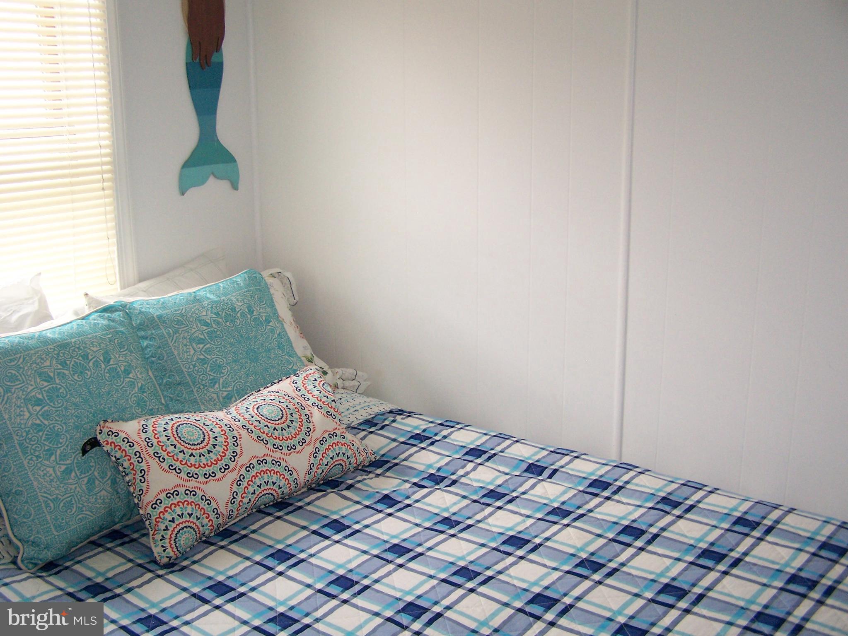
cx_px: 424
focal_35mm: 38
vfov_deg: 37.7
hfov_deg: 49.0
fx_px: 931
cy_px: 318
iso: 140
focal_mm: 6.3
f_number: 2.8
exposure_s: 1/90
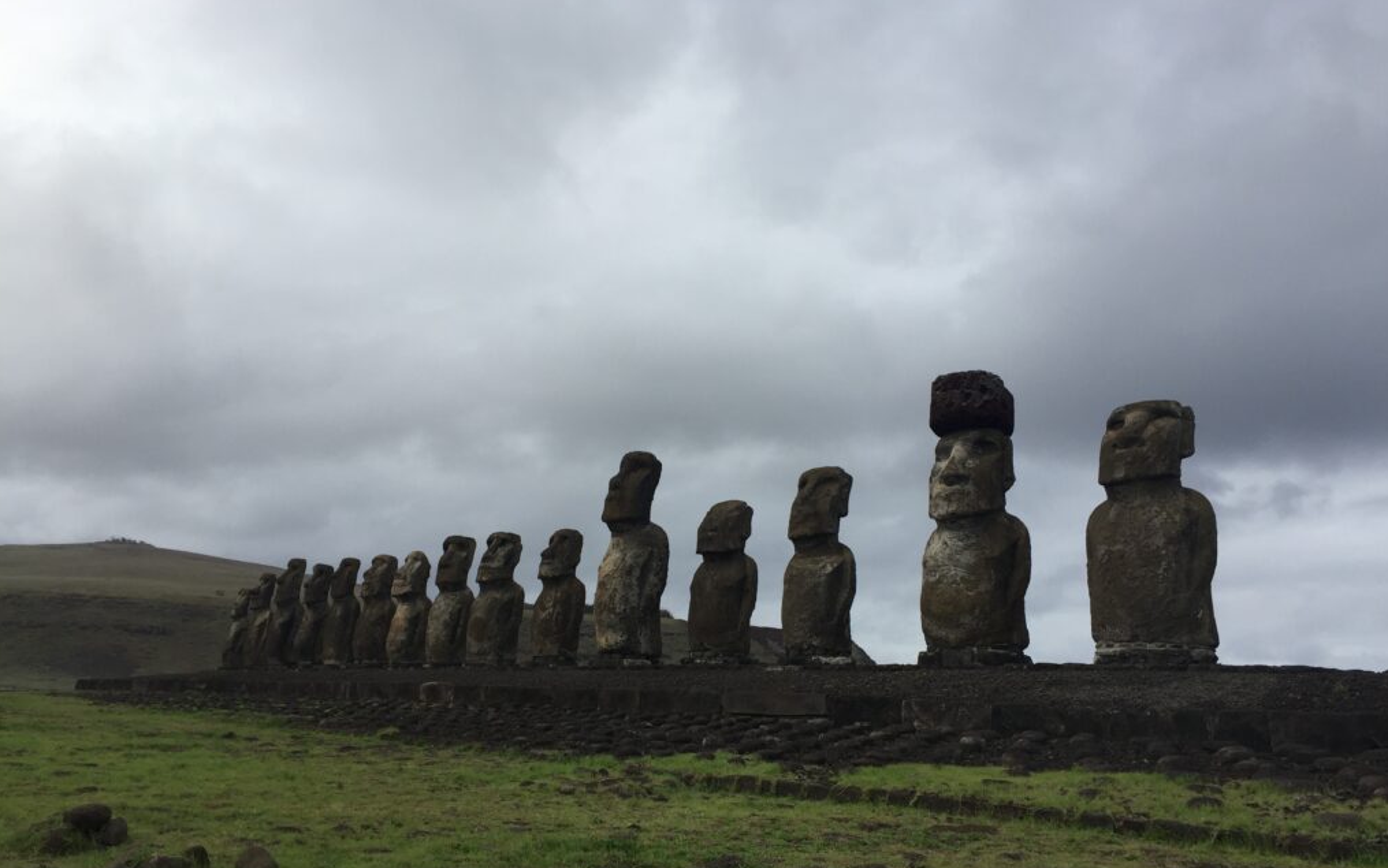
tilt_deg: +10.8
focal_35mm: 31
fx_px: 1173
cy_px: 489
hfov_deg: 61.2
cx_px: 696
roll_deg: -2.2
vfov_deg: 40.6
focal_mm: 4.15
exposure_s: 1/2475
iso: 32
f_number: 2.2
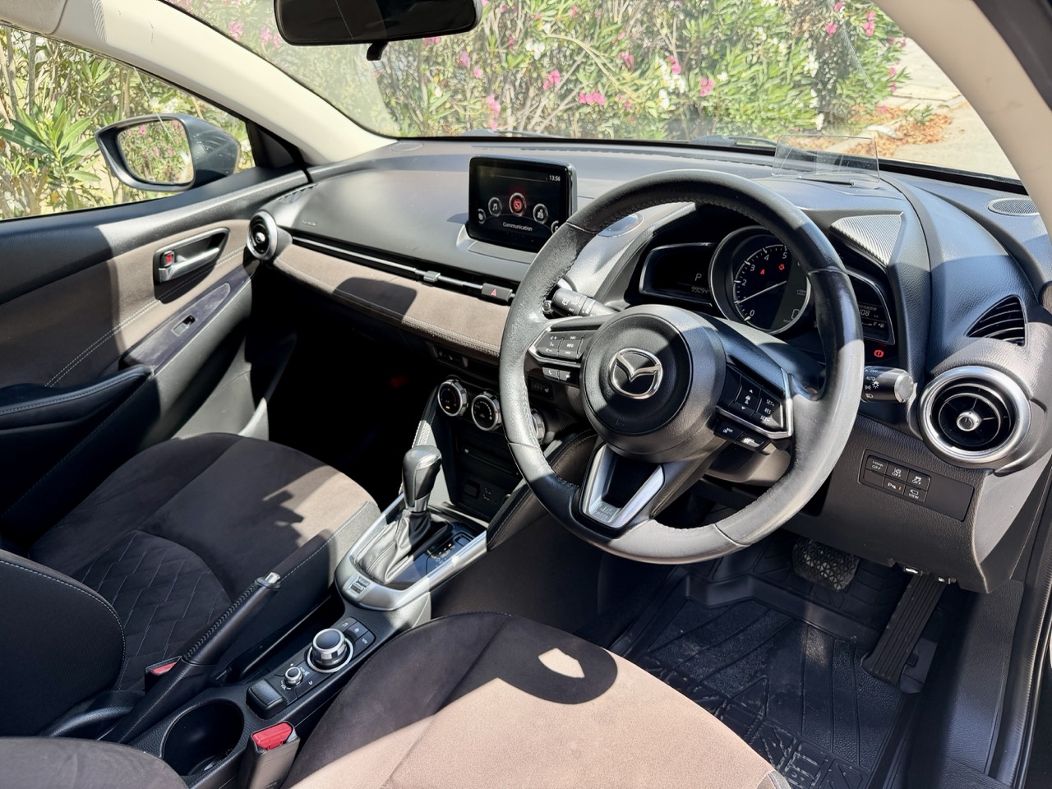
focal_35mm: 24
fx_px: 729
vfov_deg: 56.8
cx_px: 526
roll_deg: +2.4
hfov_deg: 71.6
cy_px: 394
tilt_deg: -27.7
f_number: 1.78
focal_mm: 6.76
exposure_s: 1/393
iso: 100
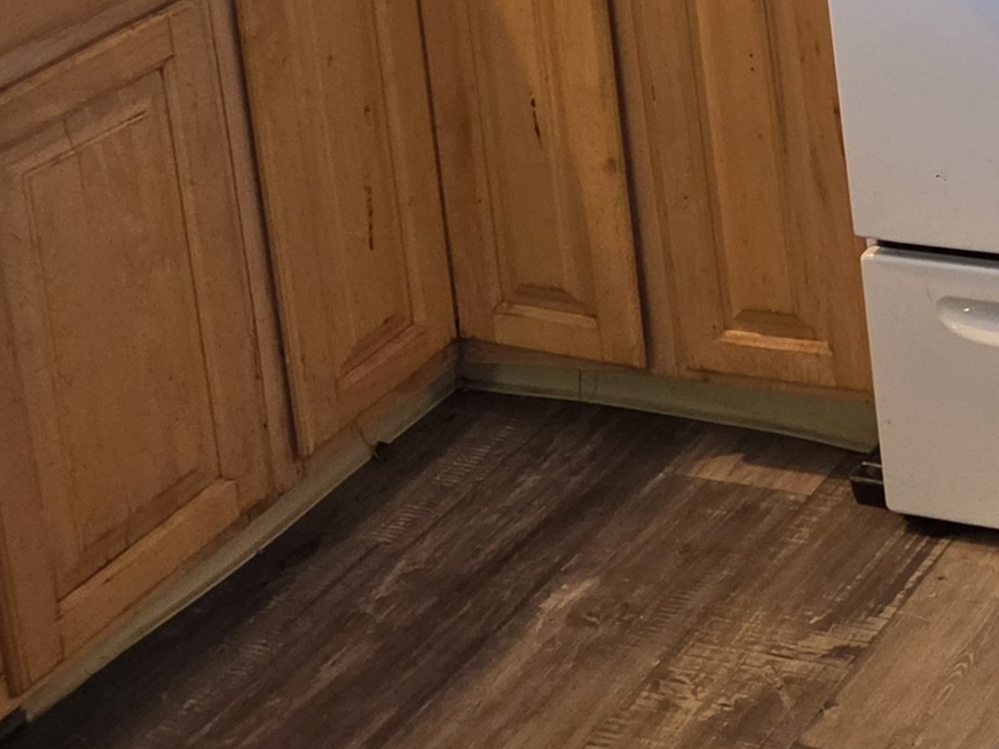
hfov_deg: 21.9
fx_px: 2338
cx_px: 1268
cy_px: -491
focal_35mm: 81
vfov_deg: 16.1
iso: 500
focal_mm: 5.4
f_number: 1.8
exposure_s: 1/120
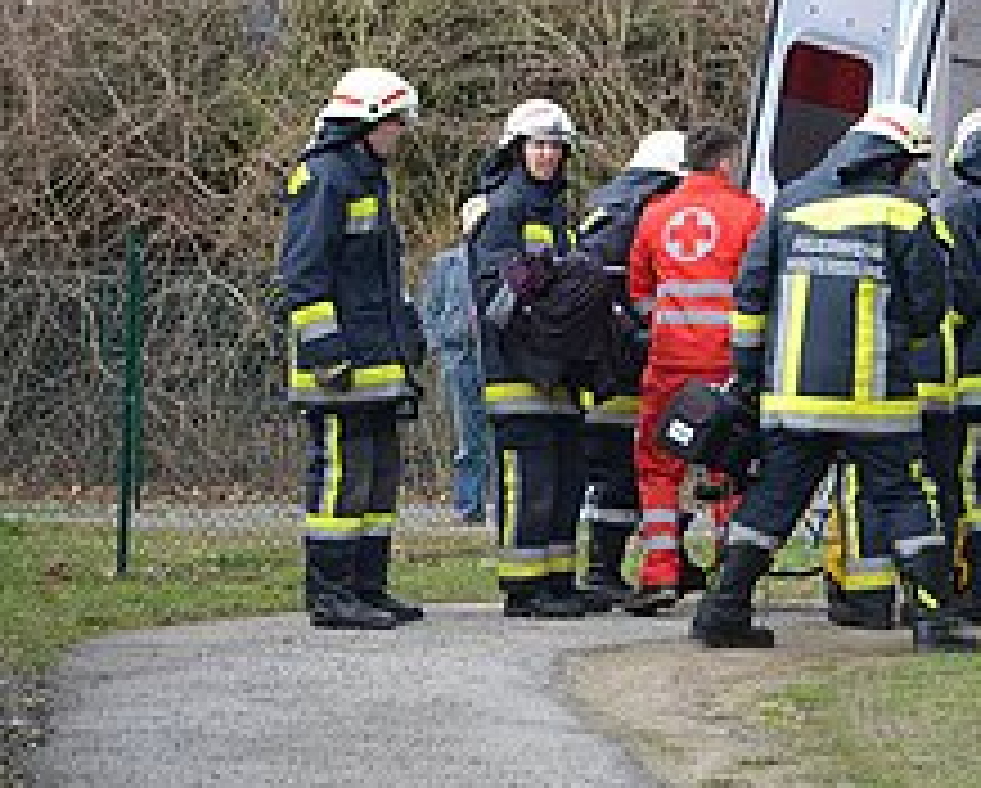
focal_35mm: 153
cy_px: 295
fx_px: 4448
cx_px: 970
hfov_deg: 12.4
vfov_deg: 10.1
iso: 220
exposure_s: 1/125
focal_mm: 50
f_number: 5.6
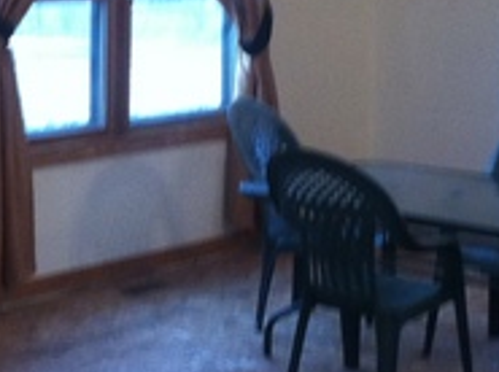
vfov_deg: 12.2
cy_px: 86
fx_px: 1741
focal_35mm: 121
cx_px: 232
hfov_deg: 16.3
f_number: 2.8
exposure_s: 1/15
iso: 200
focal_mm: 3.85
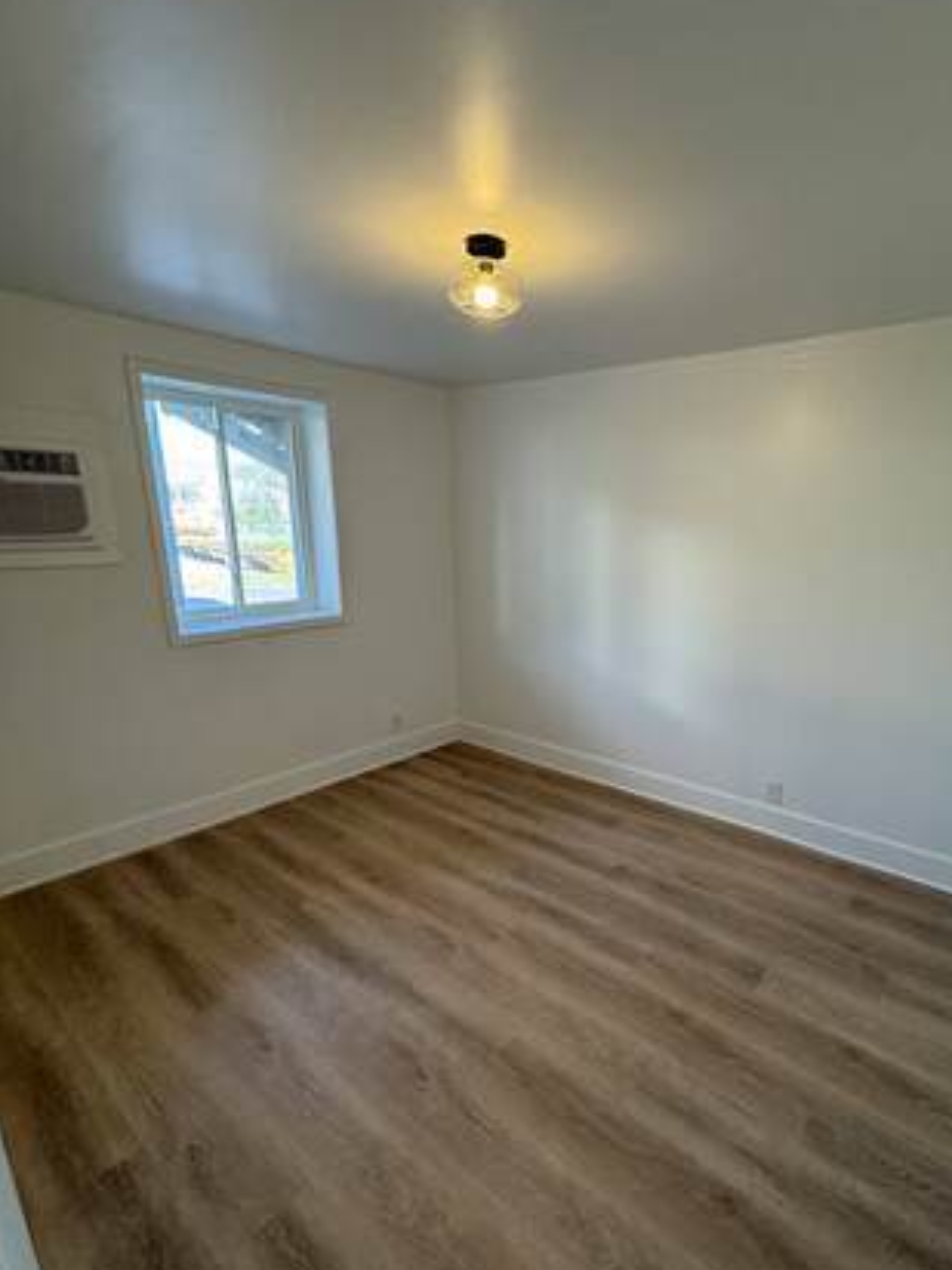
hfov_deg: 73.9
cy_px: 678
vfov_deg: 90.9
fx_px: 623
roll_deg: -1.2
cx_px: 572
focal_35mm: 17
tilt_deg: -15.1
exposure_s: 1/120
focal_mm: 2.22
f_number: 2.2
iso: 250
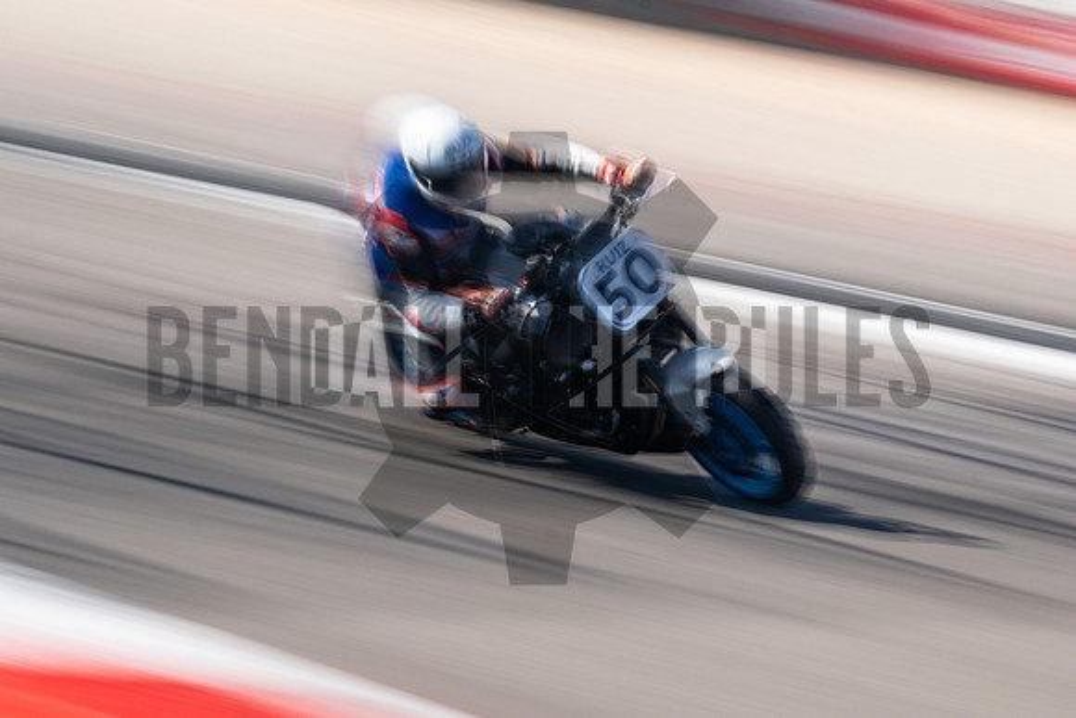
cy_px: 402
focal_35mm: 208
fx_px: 6219
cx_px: 670
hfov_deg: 9.9
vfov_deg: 6.6
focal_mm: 98.2
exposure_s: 1/10
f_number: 20
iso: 160
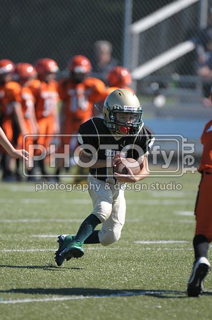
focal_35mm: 600
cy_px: 160
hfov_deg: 2.3
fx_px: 5315
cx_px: 106
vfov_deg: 3.4
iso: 640
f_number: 4
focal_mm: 400
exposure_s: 1/3200
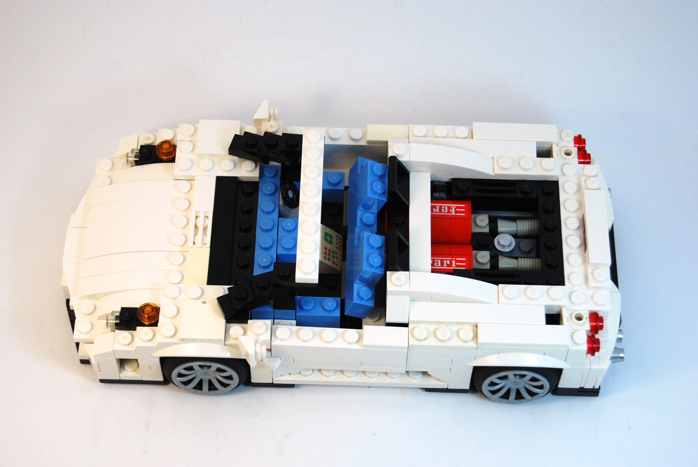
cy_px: 234
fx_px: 1601
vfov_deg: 16.6
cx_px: 349
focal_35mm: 82
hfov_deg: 24.6
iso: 110
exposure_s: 1/125
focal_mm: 55
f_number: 5.6
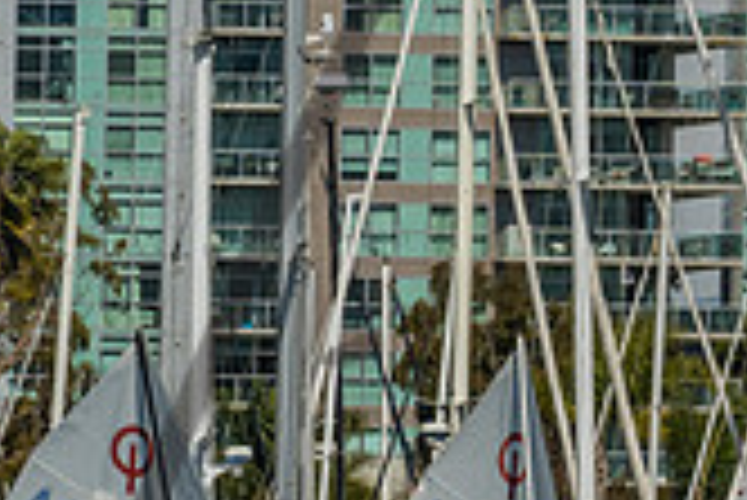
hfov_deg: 3.0
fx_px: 14164
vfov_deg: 2.0
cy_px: 525
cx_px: 983
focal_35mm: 682
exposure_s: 1/800
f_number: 10
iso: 250
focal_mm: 165
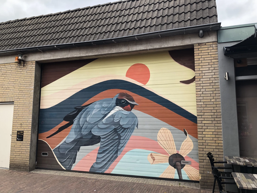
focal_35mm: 28
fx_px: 208
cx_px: 128
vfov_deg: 49.7
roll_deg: +0.0
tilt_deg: +9.3
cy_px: 96
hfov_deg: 63.4
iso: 20
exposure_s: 1/378
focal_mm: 4
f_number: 1.8
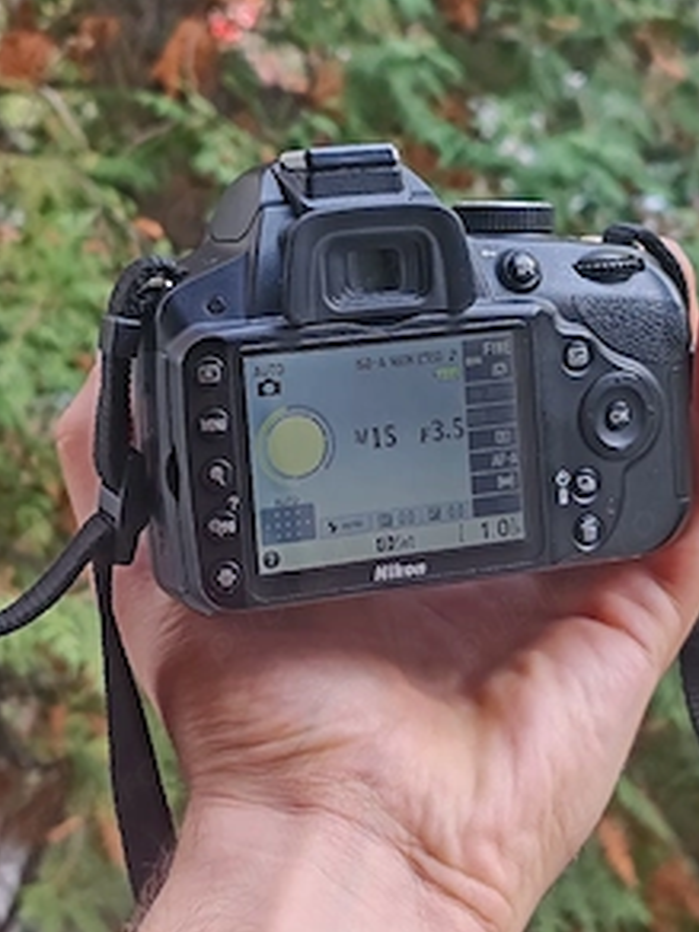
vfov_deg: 26.3
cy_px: 373
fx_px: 1992
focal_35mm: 74
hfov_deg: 19.9
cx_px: 370
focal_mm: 6.12
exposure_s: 1/100
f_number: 1.9
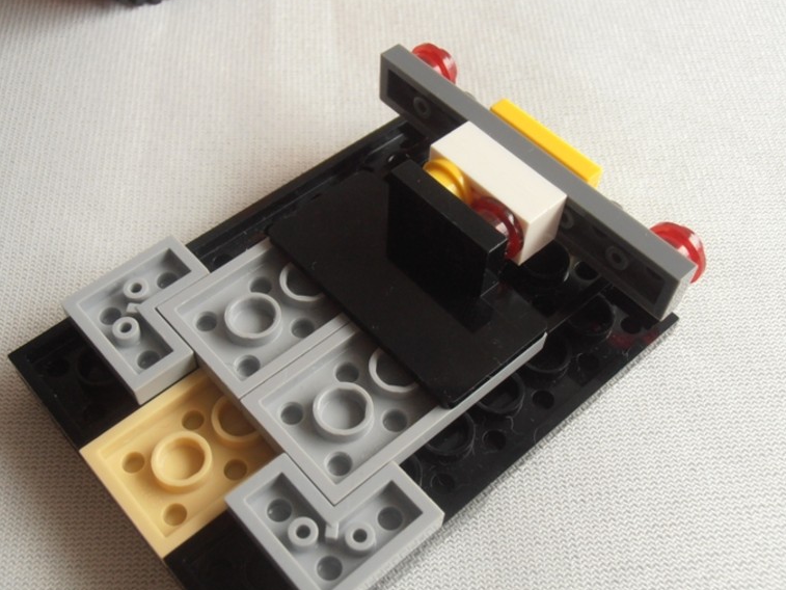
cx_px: 367
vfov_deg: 32.9
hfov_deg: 42.9
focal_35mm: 44
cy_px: 321
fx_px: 999
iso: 125
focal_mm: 6.61
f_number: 3.9
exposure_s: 1/40
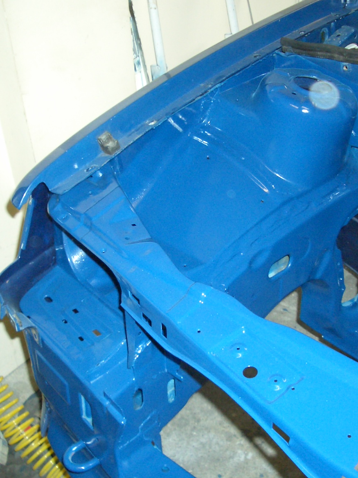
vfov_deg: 39.7
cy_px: 242
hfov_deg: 30.2
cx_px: 213
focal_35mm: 48
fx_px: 662
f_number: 2.6
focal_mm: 5.8
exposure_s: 1/60
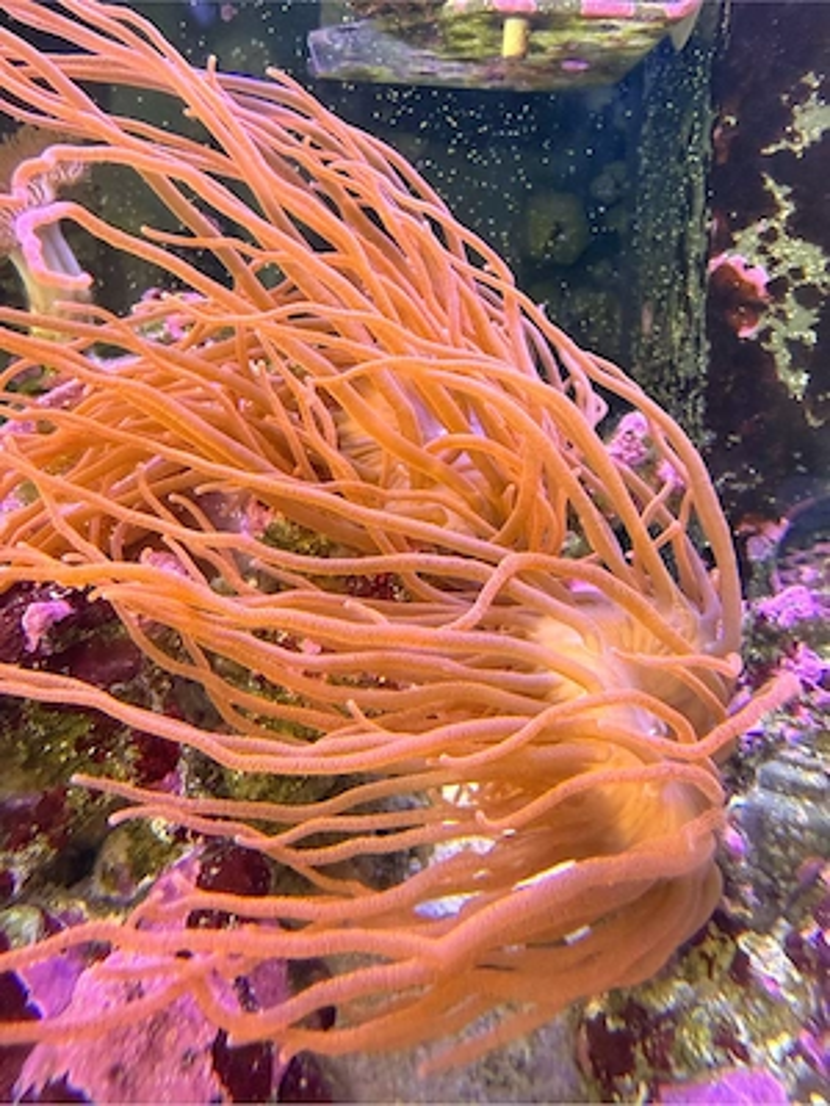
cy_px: 553
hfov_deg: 56.8
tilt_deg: -10.6
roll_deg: +0.6
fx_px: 767
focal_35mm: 24
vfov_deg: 71.6
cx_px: 415
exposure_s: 1/52
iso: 400
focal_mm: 2.22
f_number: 2.2
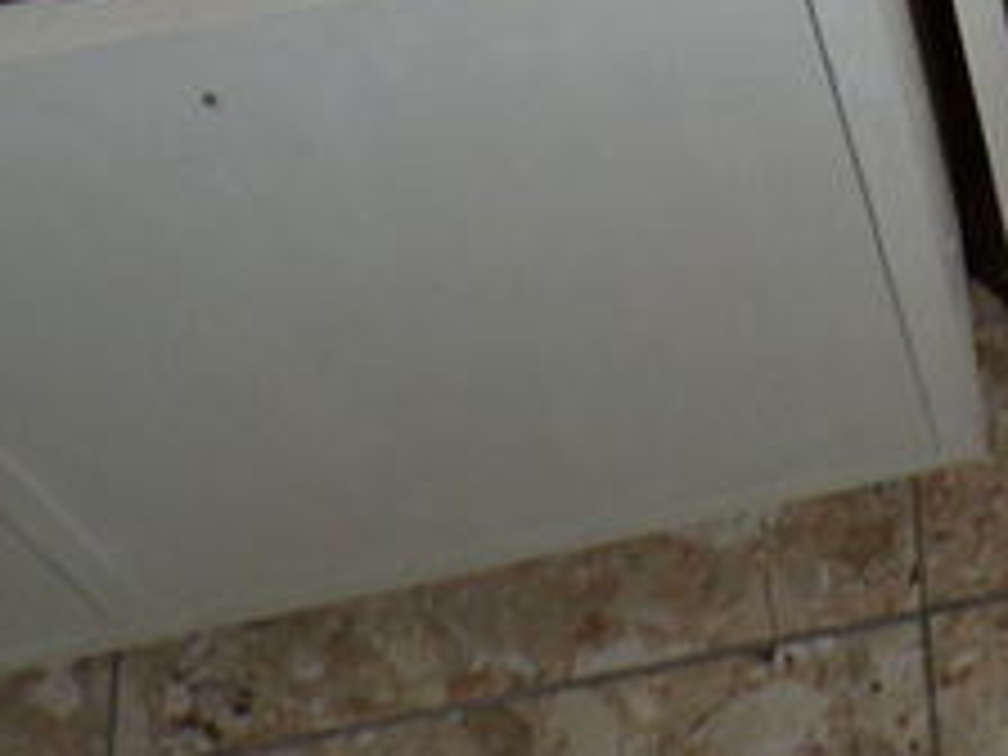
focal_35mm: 107
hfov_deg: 16.8
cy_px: -855
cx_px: 1494
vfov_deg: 12.0
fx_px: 3116
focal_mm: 4.3
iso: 100
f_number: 3
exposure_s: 1/50
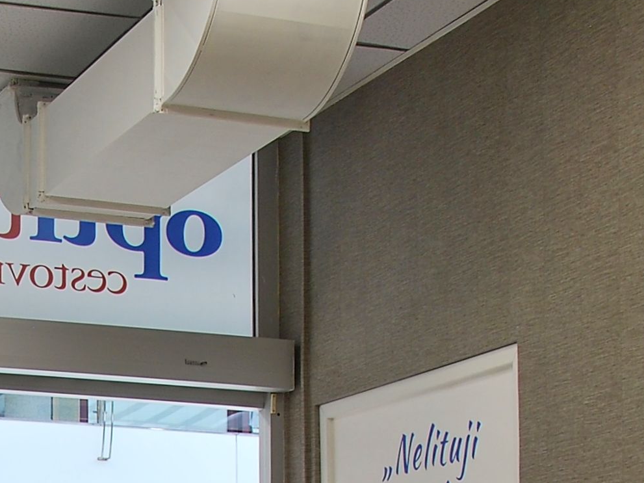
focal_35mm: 100
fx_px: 1860
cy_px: 748
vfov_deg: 13.8
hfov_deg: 18.7
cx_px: -94
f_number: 5.6
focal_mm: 18
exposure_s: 1/25
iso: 100
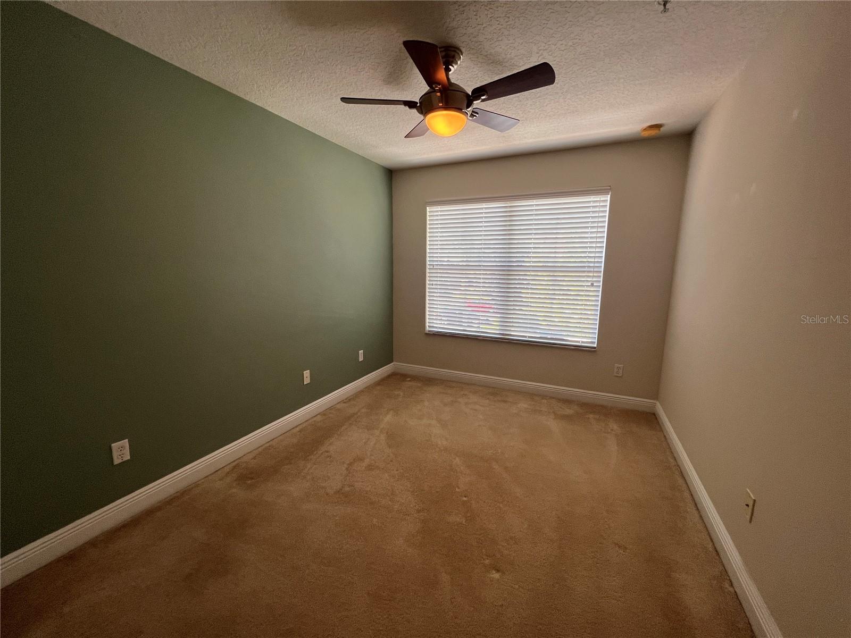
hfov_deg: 106.2
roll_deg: +0.2
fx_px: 320
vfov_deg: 89.9
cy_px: 319
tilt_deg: -8.9
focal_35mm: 13
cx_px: 426
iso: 125
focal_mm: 1.57
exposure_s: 1/120
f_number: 1.8
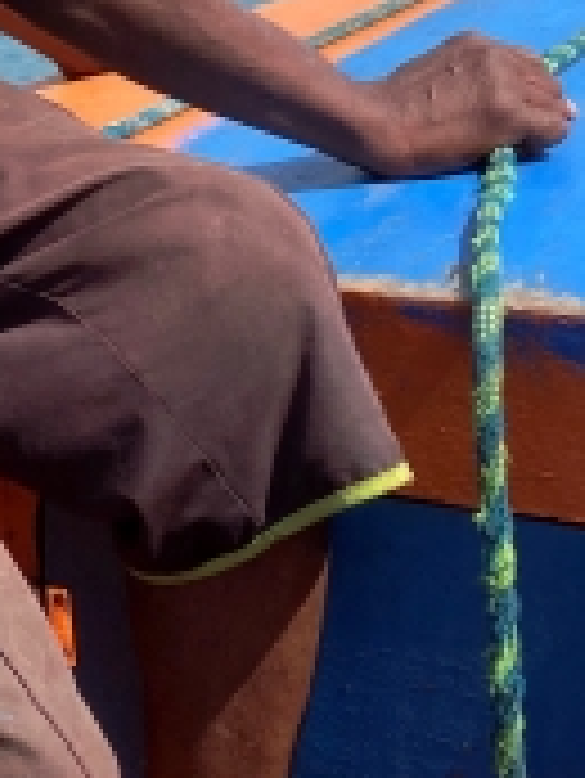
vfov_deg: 20.8
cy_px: -63
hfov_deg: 16.0
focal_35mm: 90
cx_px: -36
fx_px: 2025
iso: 32
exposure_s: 1/3215
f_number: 1.8
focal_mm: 4.25
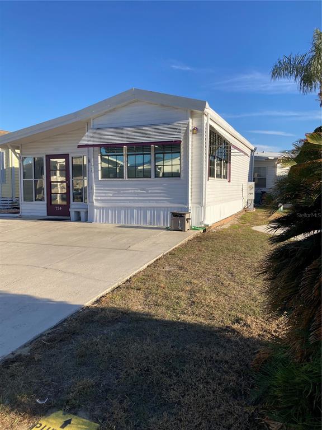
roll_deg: -0.6
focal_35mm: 28
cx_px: 161
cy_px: 215
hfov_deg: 49.7
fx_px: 347
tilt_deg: -2.0
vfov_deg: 63.4
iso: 20
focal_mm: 3.99
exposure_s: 1/1333
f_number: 1.8
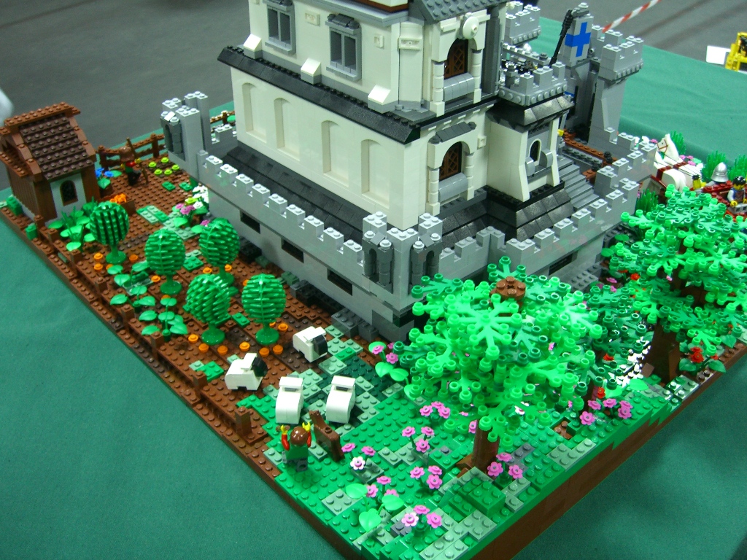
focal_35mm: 38
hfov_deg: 49.0
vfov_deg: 37.7
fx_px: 820
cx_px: 374
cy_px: 280
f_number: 2.8
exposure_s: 1/8
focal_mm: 7.9
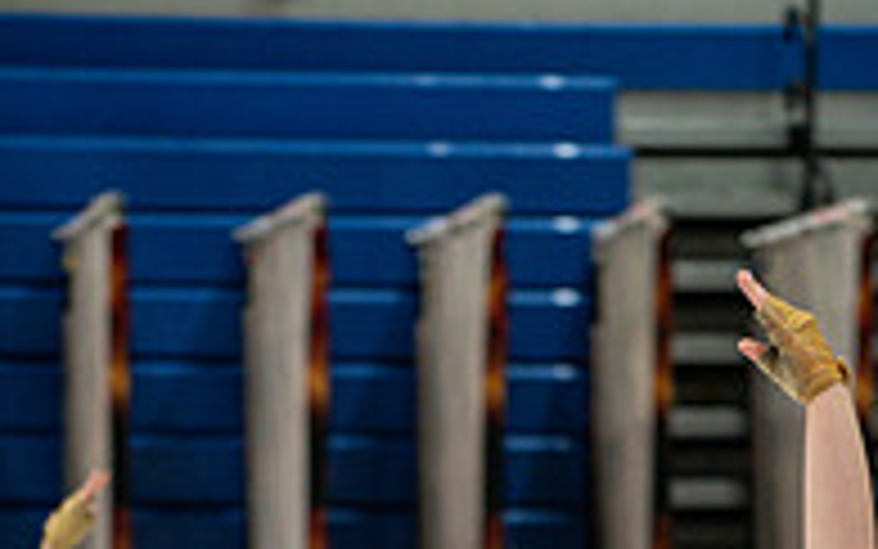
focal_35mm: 305
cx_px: 509
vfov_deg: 4.3
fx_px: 7300
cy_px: 954
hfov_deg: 6.9
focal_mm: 130
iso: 2800
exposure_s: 1/500
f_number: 4
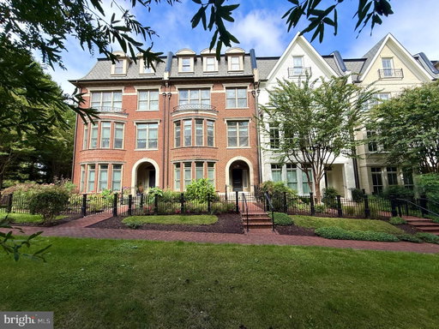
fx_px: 178
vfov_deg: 85.7
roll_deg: +1.2
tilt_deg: +6.6
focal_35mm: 14
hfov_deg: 102.1
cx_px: 220
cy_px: 164
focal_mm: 2.22
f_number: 2.2
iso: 50
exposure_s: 1/876
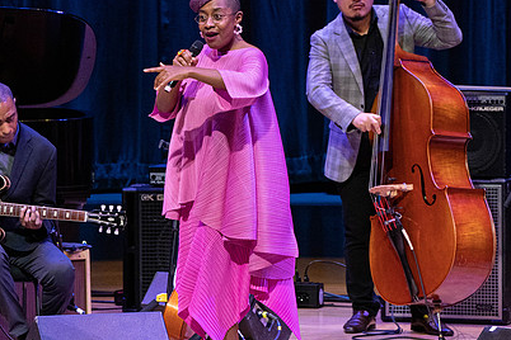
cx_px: 84
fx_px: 7168
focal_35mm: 505
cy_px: 170
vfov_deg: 2.7
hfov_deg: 4.1
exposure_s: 1/320
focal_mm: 288
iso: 4000
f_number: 8
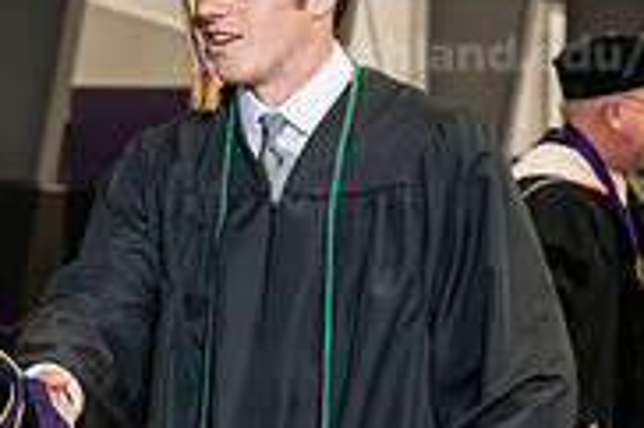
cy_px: 129
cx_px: 35
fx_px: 3986
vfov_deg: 6.1
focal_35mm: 223
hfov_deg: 9.2
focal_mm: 70
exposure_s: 1/200
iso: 2500
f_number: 5
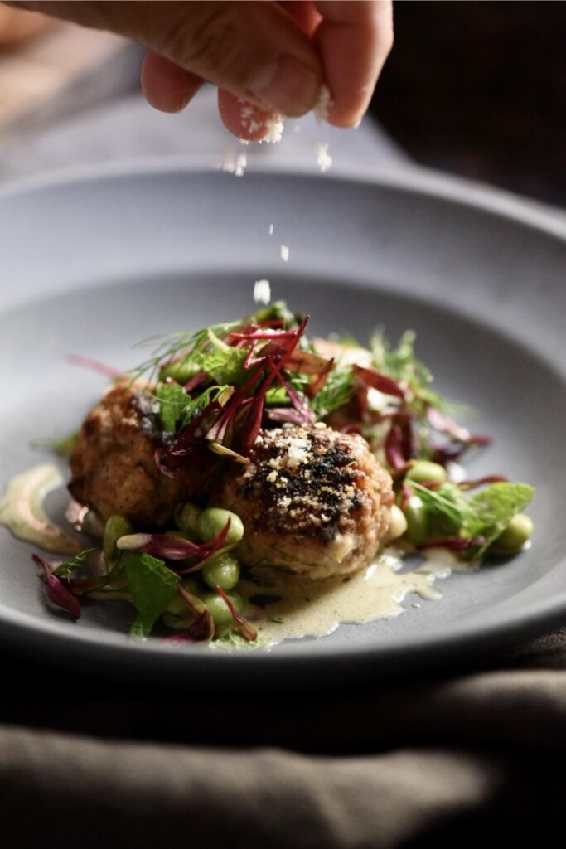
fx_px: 2475
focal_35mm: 105
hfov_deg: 13.0
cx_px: 283
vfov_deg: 19.5
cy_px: 424
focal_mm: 105
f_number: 4
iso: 8000
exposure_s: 1/250
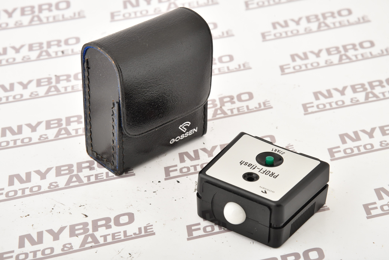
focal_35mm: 120
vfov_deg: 11.4
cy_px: 130
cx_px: 194
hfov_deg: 17.1
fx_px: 1297
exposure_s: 1/200
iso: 1600
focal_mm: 120
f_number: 13
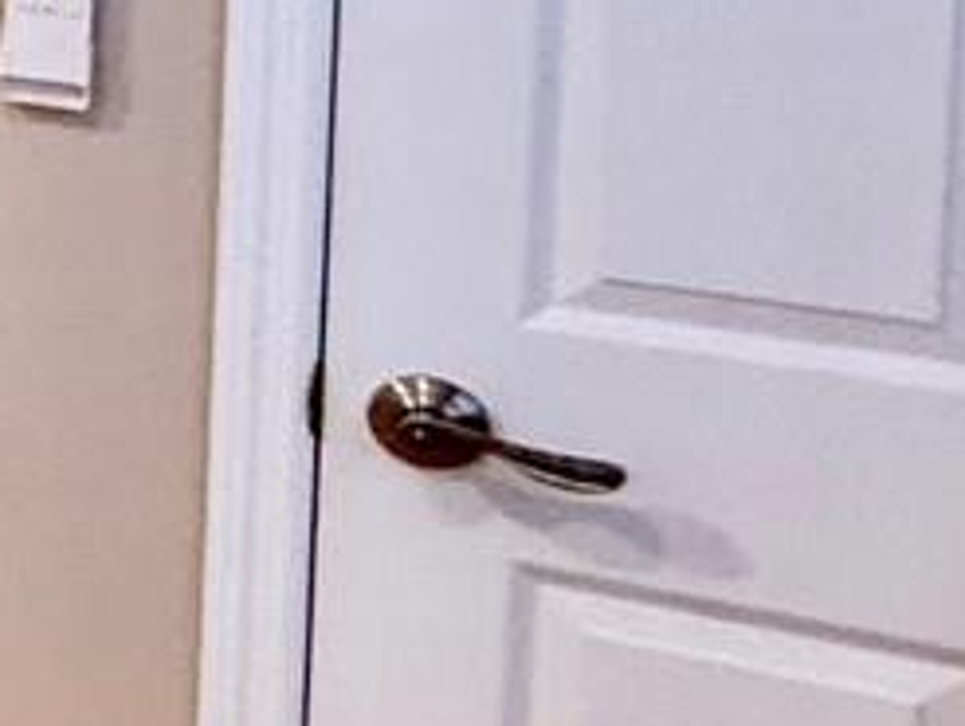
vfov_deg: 15.4
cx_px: -1883
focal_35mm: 91
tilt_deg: -0.6
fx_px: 2539
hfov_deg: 11.7
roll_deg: +0.2
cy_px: -263
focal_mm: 2.22
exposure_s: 1/60
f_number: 2.2
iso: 200
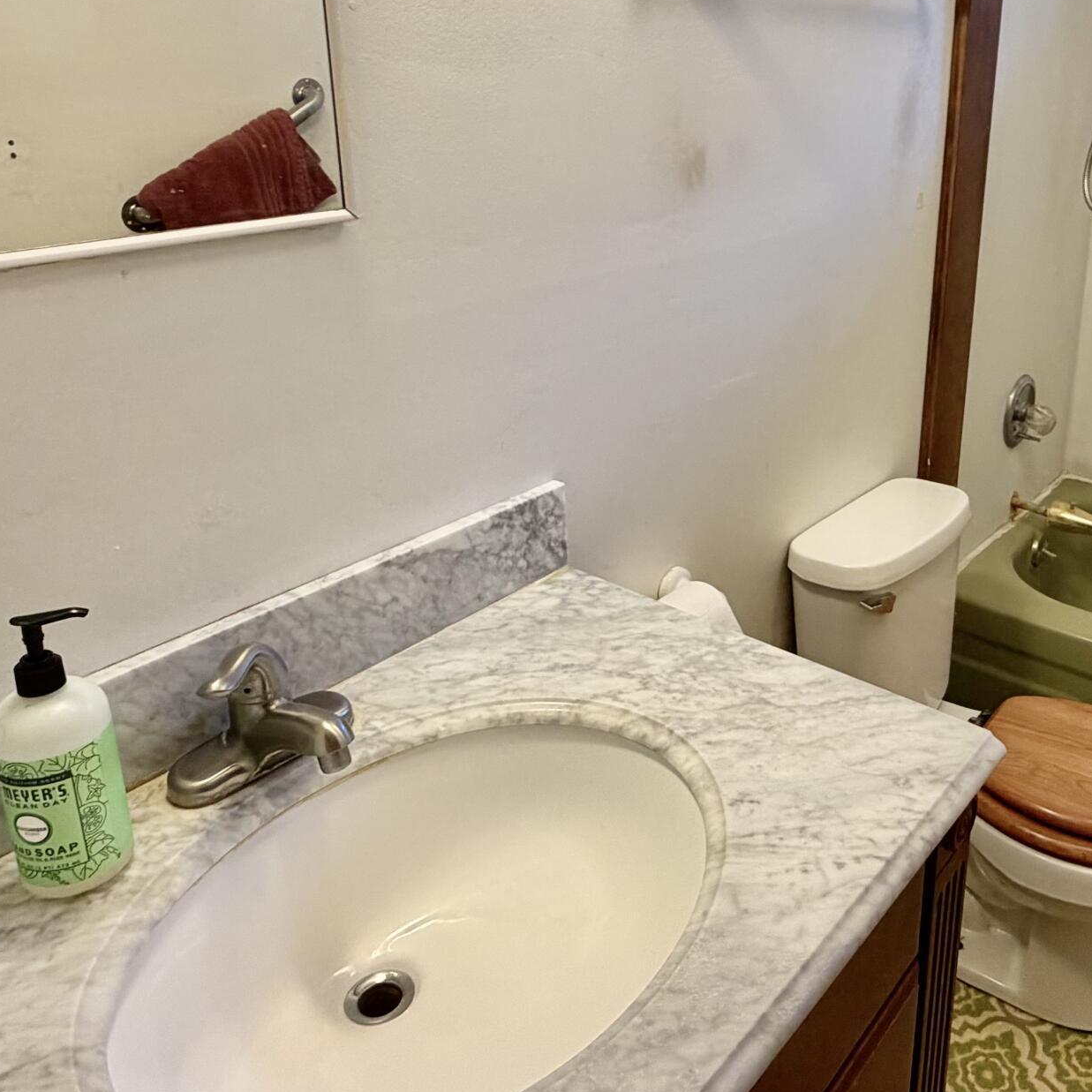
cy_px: 387
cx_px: 790
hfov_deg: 52.2
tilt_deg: -18.3
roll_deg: -1.3
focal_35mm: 30
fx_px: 1071
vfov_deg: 53.2
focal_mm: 2.22
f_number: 2.2
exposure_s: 1/60
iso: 200
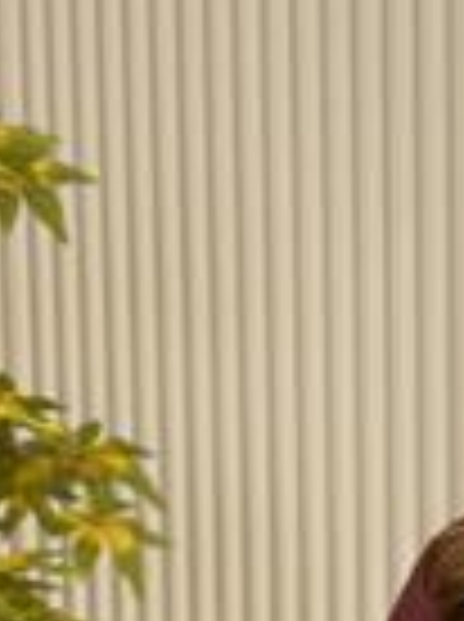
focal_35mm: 186
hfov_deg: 7.8
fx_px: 3335
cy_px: 974
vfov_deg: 10.2
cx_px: 712
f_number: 1.78
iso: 80
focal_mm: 6.86
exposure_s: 1/222
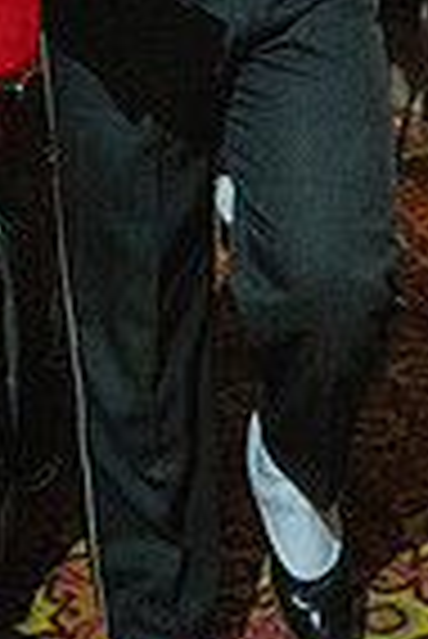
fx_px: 1352
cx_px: 275
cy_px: -153
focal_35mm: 76
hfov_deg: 18.0
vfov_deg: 23.9
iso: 12800
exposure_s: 1/500
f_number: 2.8
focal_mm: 24
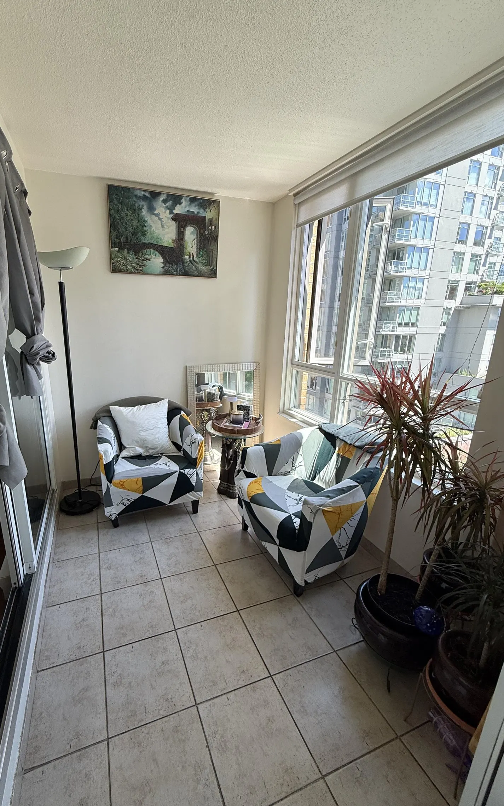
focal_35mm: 15
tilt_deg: -14.4
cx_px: 204
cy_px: 407
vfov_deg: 101.5
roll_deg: -0.8
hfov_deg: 74.1
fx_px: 330
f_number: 2.2
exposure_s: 1/170
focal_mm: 2.22
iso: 64
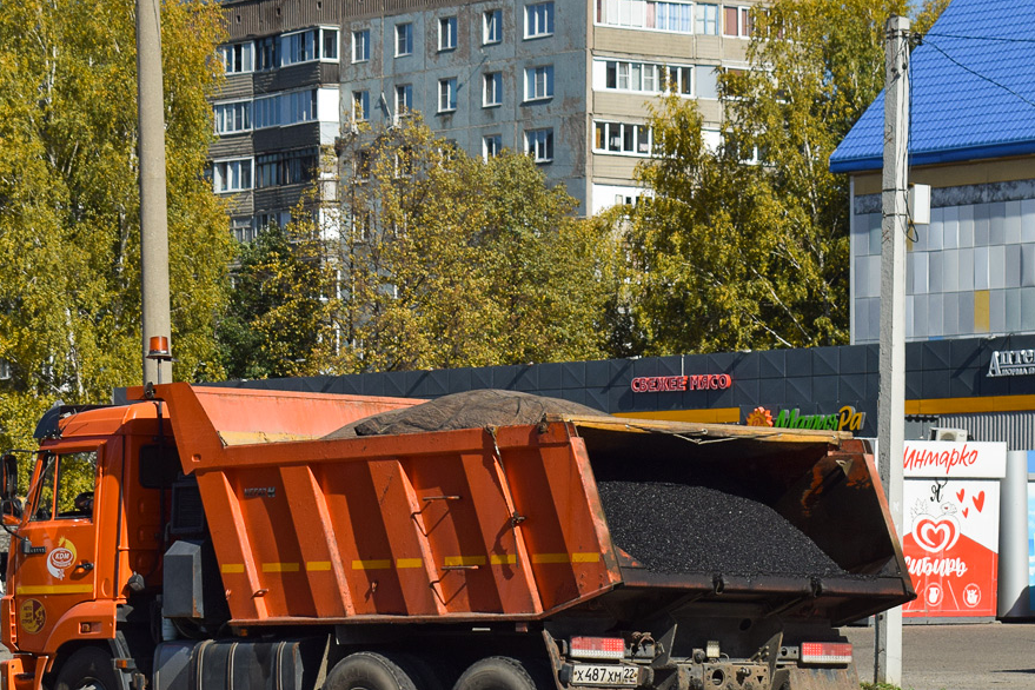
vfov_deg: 12.1
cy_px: 458
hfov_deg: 18.1
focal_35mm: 113
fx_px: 3239
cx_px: 427
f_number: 7.1
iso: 200
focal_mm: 55
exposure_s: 1/1250
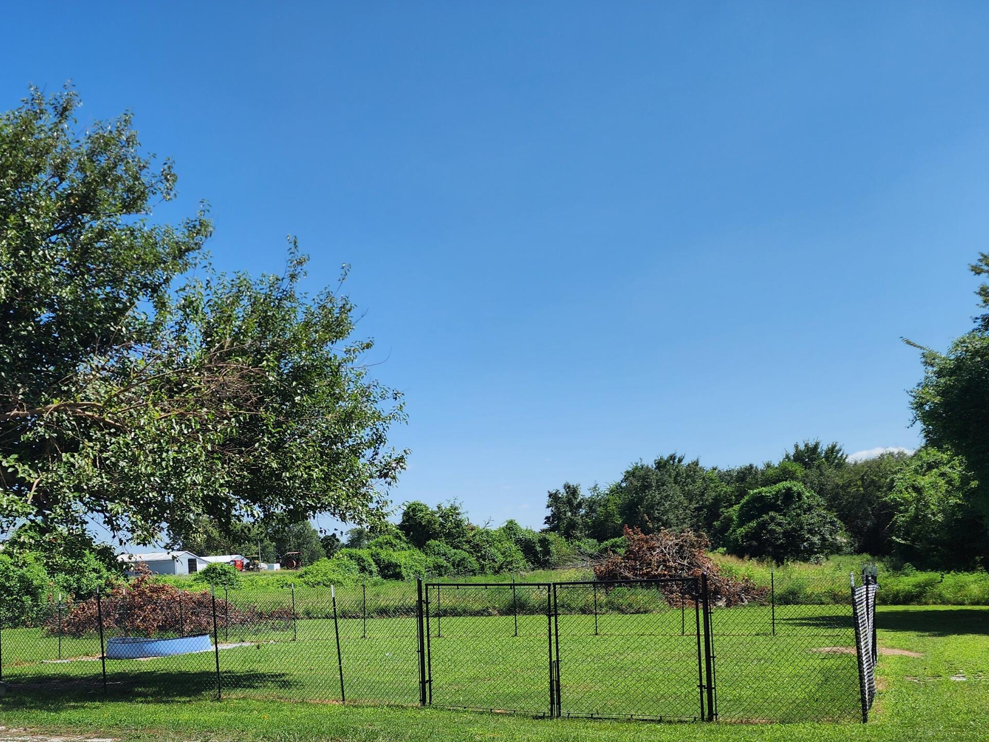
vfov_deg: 38.4
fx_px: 1029
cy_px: 575
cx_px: 377
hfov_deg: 50.9
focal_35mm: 36
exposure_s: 1/1372
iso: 12
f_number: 1.8
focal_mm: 6.4
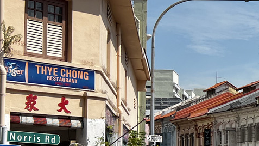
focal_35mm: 95
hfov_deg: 19.2
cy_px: 132
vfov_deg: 12.6
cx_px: 406
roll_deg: +0.7
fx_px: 652
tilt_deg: +2.7
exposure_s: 1/4630
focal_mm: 5.7
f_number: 1.5
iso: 50
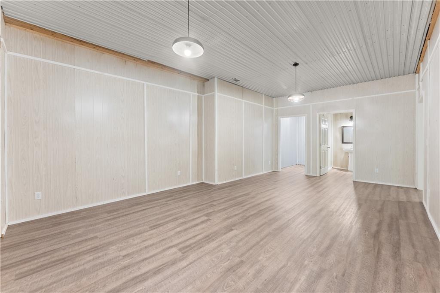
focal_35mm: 14
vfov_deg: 81.2
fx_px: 171
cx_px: 220
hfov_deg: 104.2
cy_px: 146
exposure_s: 1/2.5
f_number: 7.1
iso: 800
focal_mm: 14
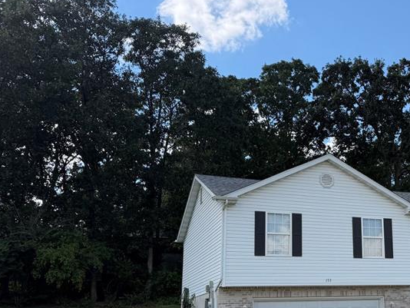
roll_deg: +3.7
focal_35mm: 46
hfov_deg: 38.5
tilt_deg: +12.3
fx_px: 545
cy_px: 211
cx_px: 365
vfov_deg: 31.2
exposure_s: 1/2907
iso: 80
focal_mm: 6.76
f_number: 1.78
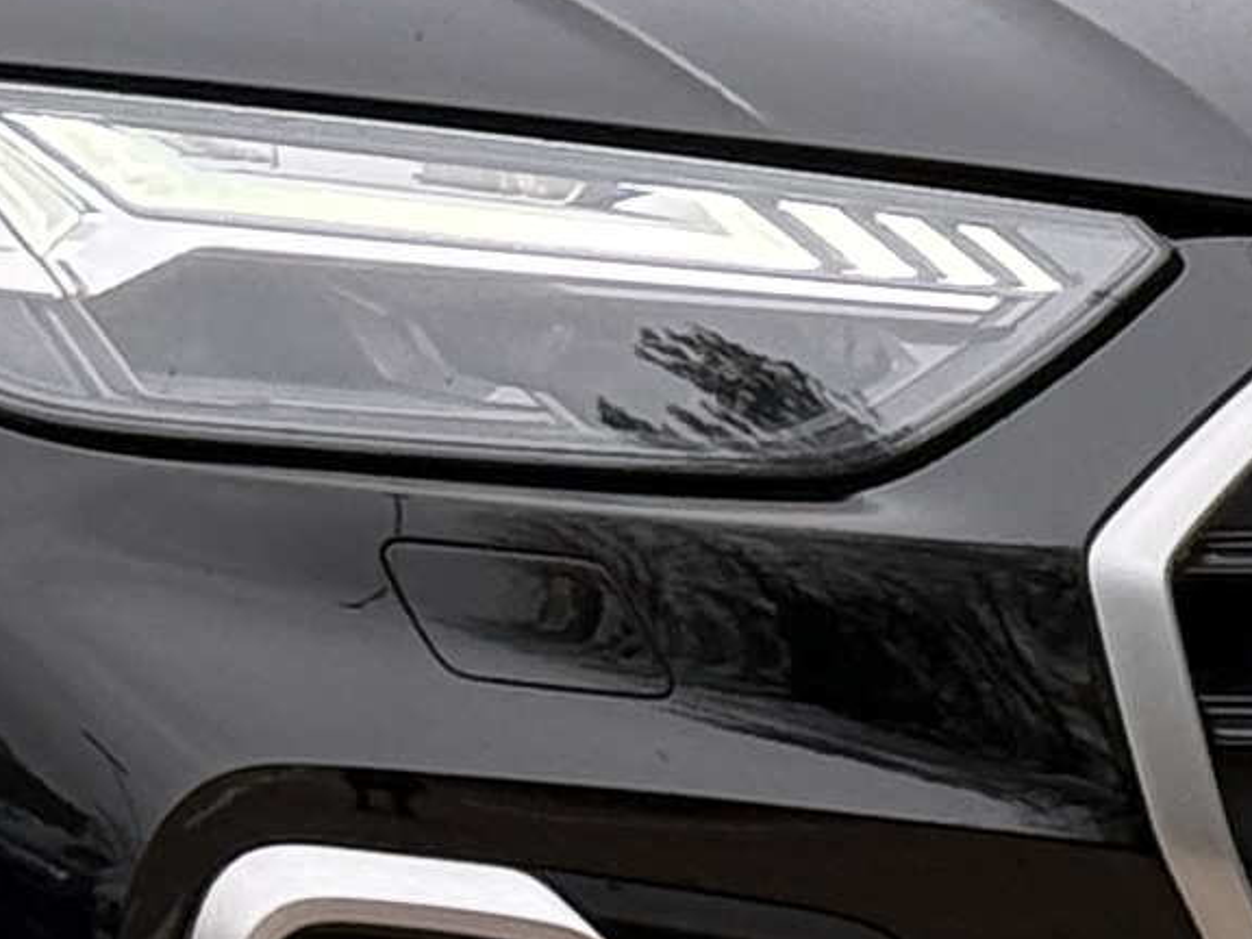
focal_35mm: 336
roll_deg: -0.8
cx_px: -78
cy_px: -776
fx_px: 12153
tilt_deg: +2.2
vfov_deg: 4.4
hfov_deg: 5.9
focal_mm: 6.76
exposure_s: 1/409
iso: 64
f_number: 1.78
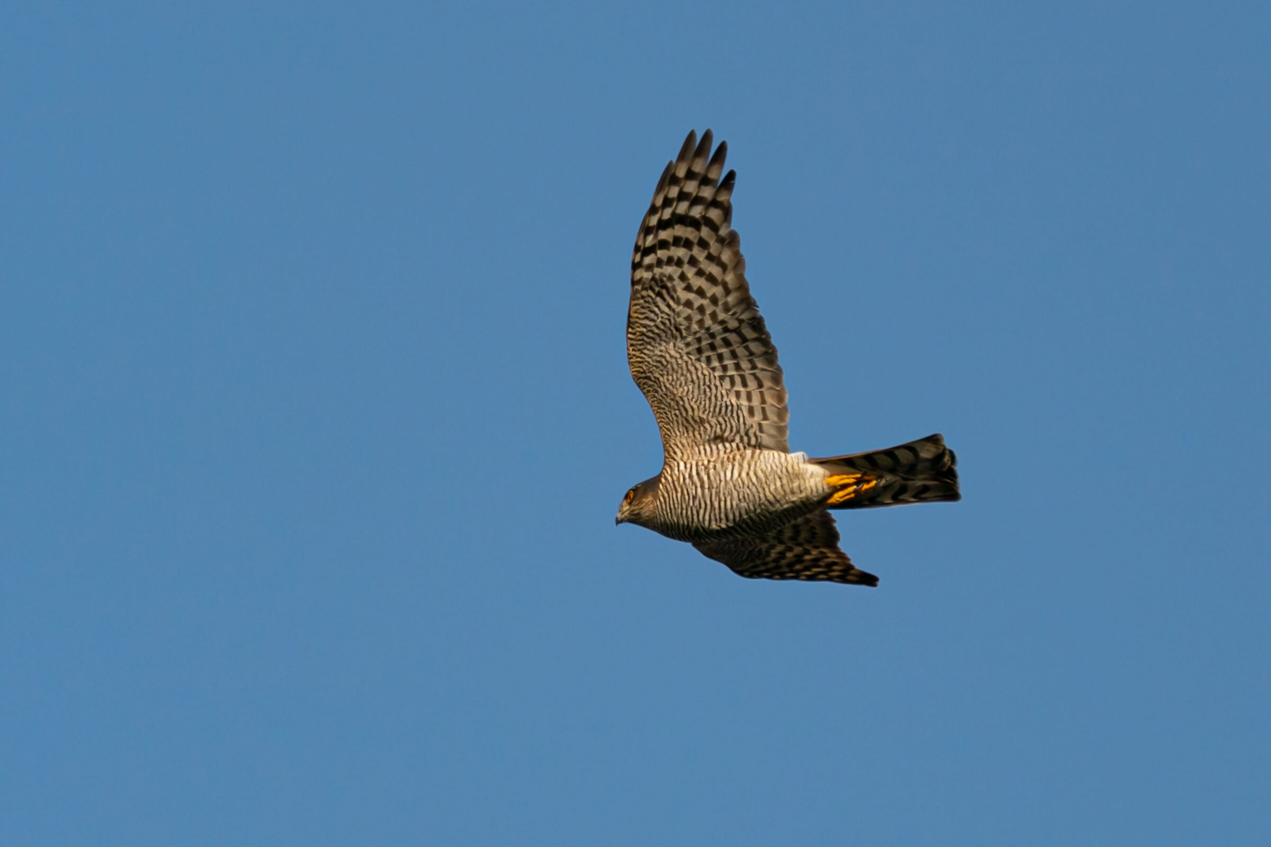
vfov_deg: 2.3
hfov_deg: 3.4
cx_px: 636
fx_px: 21182
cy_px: 424
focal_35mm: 600
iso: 320
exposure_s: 1/2000
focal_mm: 600
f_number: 6.3
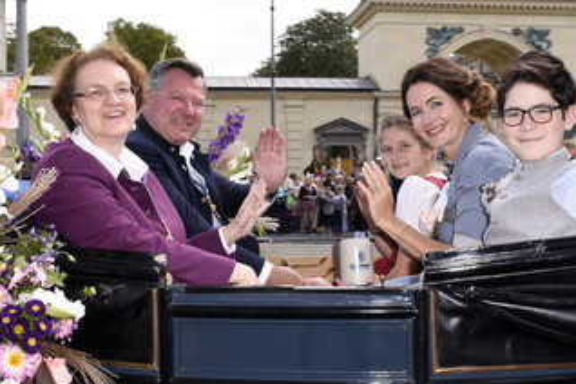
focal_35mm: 51
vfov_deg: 26.5
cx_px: 349
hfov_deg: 38.7
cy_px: 199
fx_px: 816
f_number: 9
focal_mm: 24
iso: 250
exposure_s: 1/160
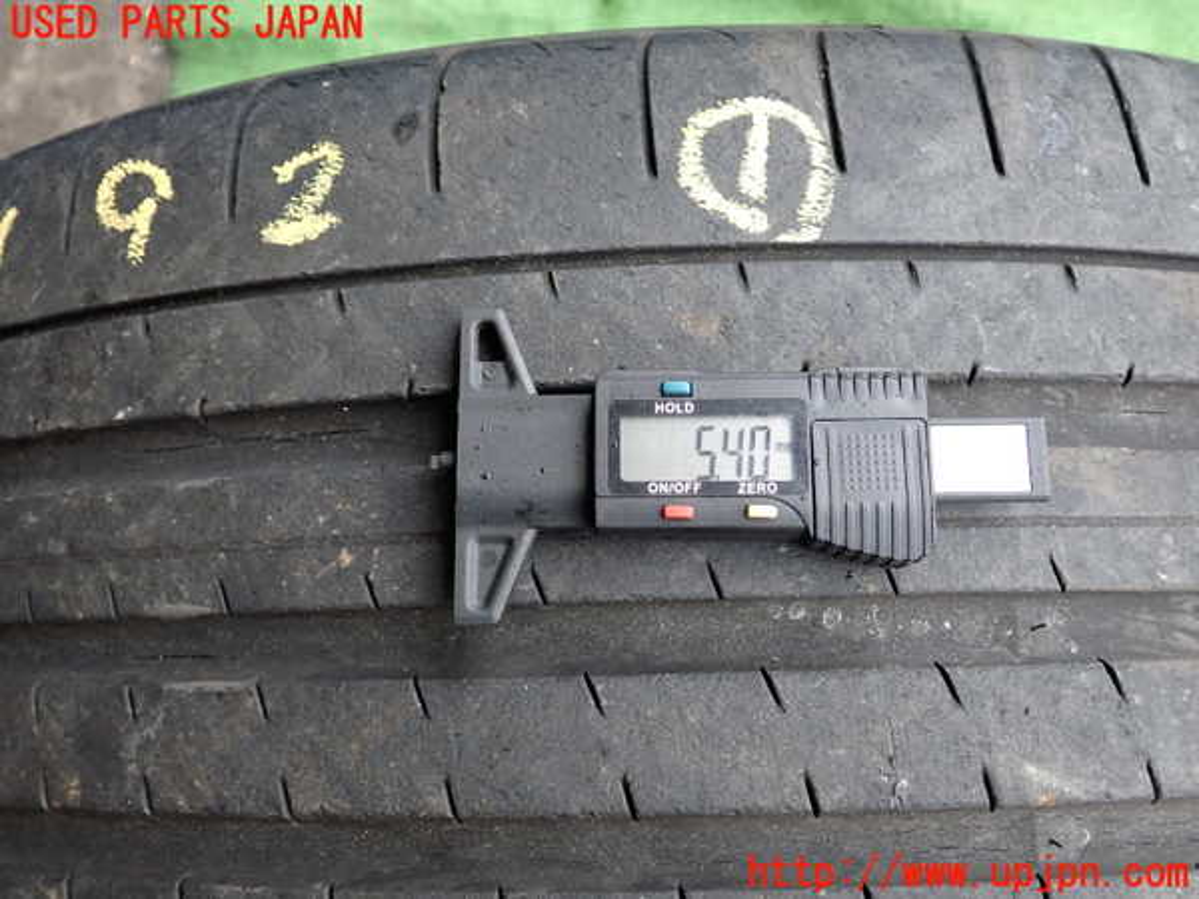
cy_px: 450
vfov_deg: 44.2
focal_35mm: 32
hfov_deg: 56.8
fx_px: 1108
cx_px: 600
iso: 200
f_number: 2.4
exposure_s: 1/100
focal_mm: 5.79
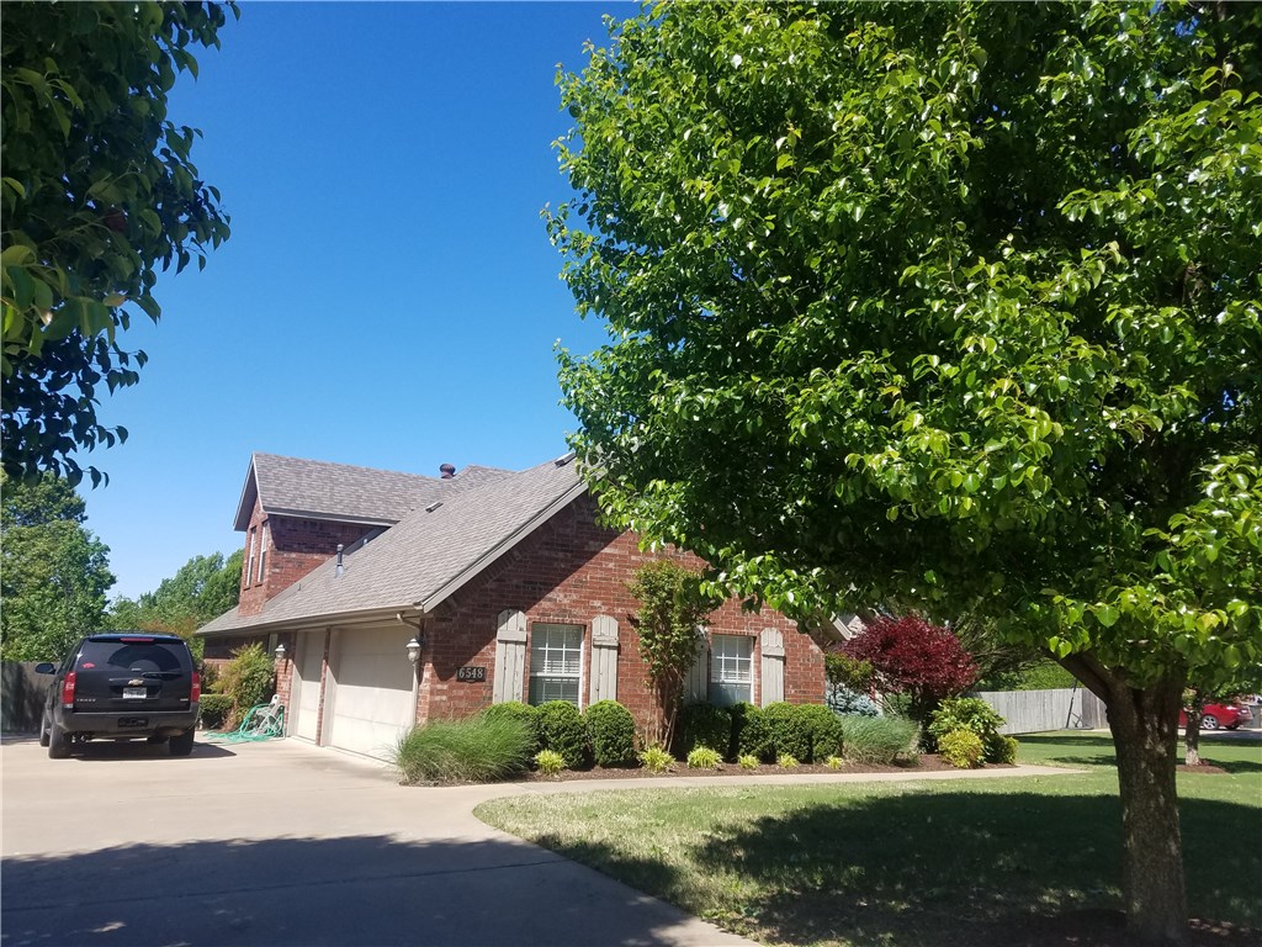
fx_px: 948
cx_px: 631
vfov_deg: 53.1
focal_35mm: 26
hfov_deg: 67.3
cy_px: 474
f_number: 1.7
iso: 50
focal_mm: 4.2
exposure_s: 1/1776
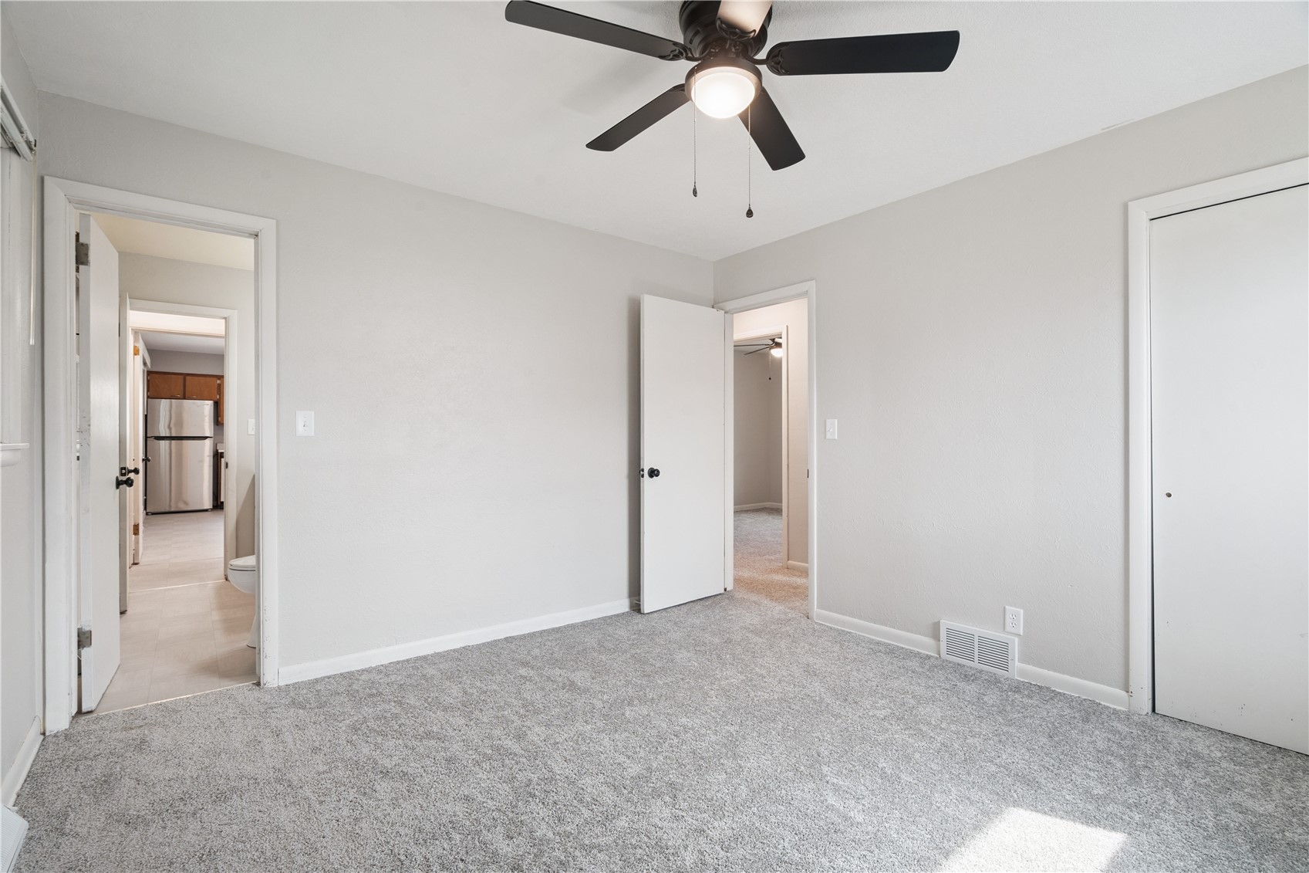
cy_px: 436
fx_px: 582
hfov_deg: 96.7
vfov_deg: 73.7
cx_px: 654
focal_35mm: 16
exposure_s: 1/5
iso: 400
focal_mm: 16
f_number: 10
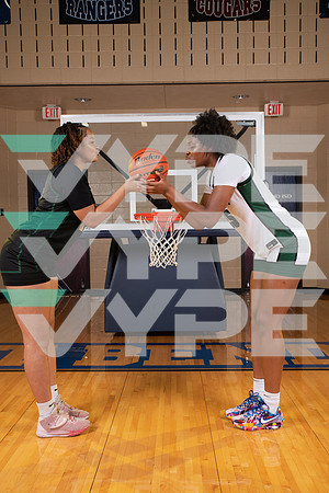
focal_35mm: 36
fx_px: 493
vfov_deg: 53.1
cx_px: 164
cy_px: 246
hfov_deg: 36.9
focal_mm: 36
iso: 320
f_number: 7.1
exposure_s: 1/320
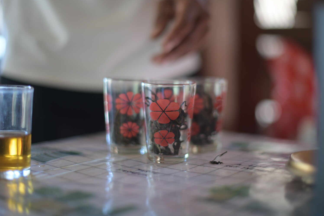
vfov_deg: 25.1
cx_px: 172
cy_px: 104
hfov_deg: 36.9
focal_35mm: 54
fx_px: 486
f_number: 1.4
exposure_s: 1/125
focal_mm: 50
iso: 200
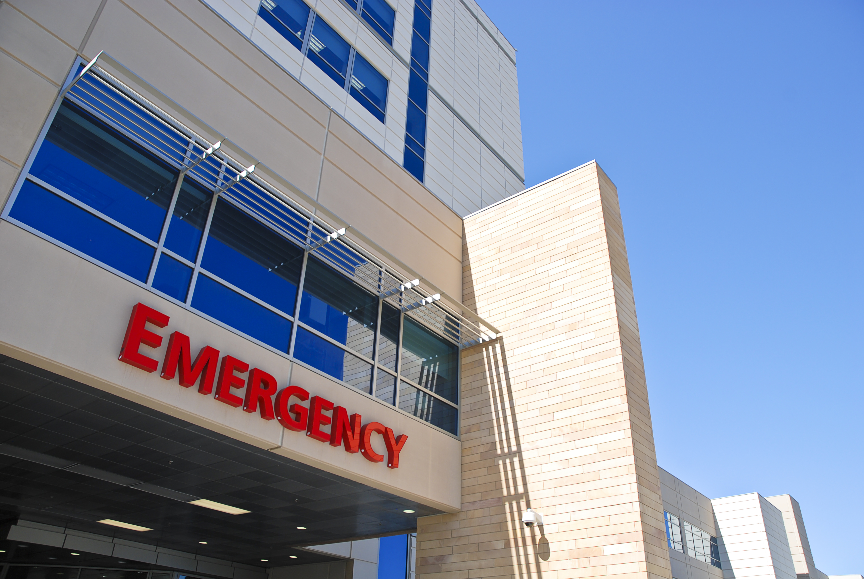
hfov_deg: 67.3
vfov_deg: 48.0
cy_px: 290
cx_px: 432
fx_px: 649
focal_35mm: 27
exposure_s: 1/200
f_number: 6.3
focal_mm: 18
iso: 100
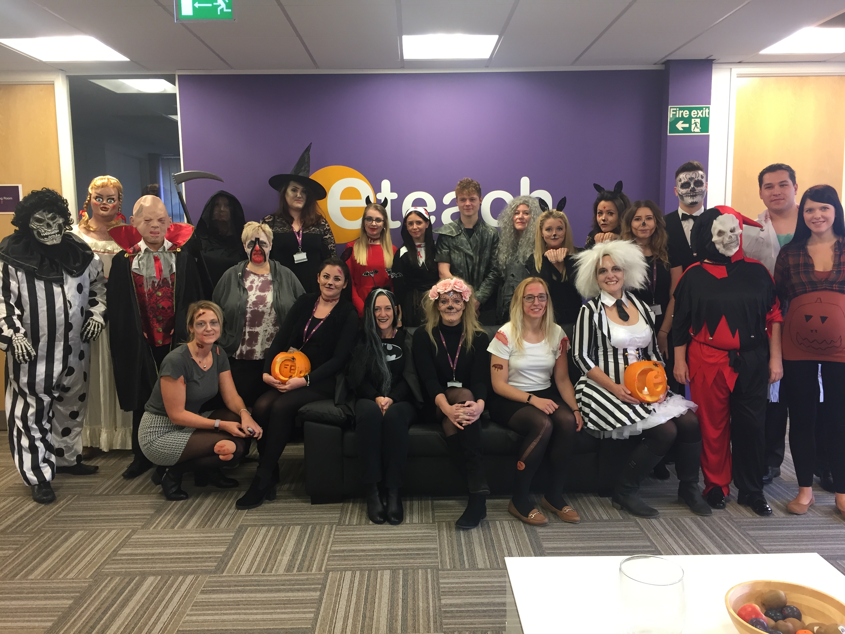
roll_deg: +0.6
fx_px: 708
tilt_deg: -6.4
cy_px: 317
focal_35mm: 29
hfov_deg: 61.7
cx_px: 422
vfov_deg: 48.2
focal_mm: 4.15
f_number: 2.2
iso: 80
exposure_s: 1/33
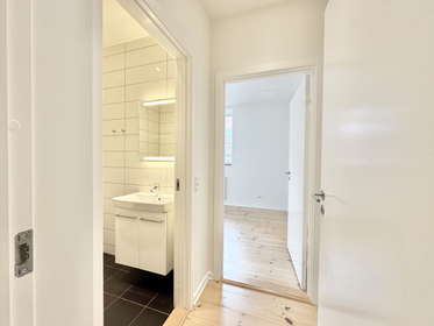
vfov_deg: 85.7
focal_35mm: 14
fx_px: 176
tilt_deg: -1.6
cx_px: 217
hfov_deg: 102.0
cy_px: 163
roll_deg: -0.3
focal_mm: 2.22
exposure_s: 1/100
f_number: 2.2
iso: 100
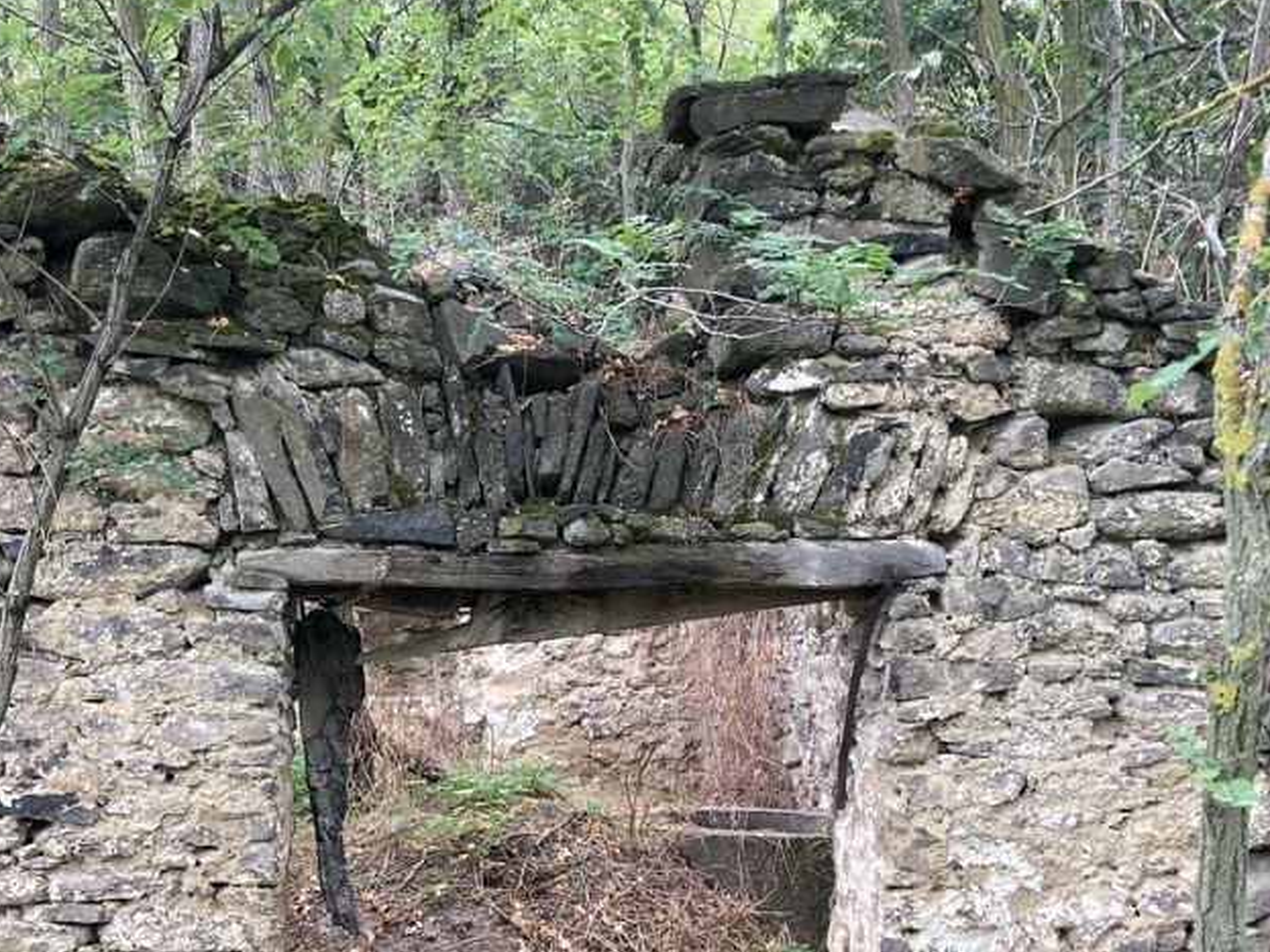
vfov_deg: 31.3
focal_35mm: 46
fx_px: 1687
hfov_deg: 41.2
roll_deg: -0.3
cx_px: 620
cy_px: 628
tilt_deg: +0.8
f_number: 1.8
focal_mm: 3.99
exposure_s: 1/121
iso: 64
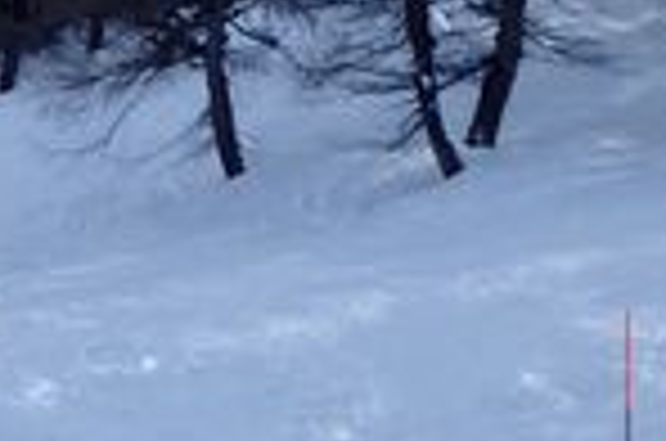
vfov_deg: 6.6
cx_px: -986
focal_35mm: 203
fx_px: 3747
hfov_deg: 9.0
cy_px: -232
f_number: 3.5
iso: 80
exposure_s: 1/800
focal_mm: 5.4
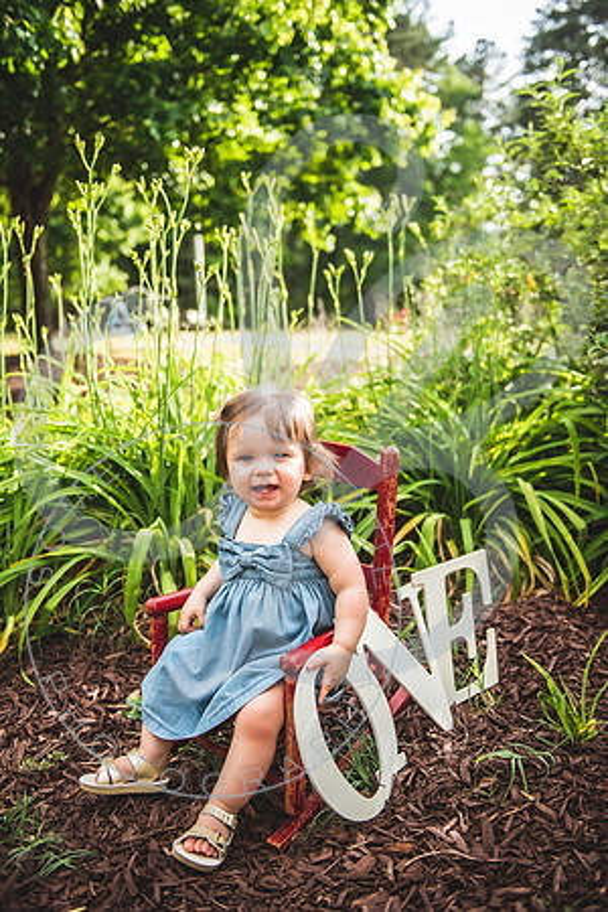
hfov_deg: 41.1
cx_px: 304
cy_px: 456
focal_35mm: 32
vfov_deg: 58.7
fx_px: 811
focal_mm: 32
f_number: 2.8
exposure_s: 1/500
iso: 100
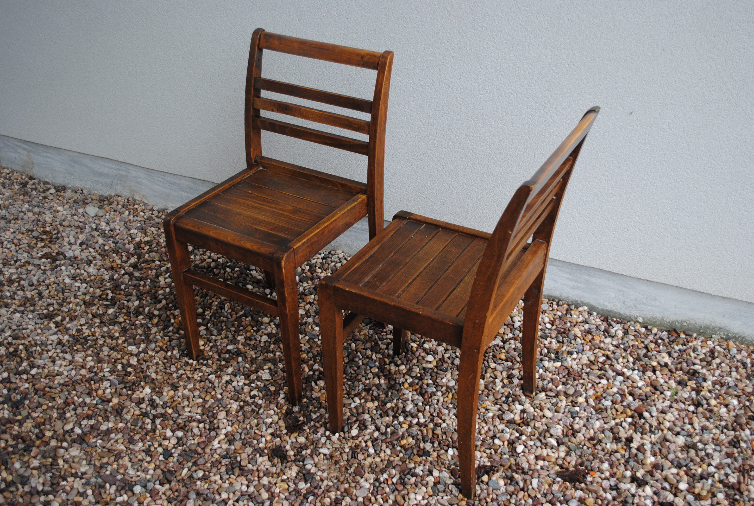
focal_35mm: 36
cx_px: 377
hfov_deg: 53.0
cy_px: 253
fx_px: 756
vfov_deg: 37.0
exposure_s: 1/60
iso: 200
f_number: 4
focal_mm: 24
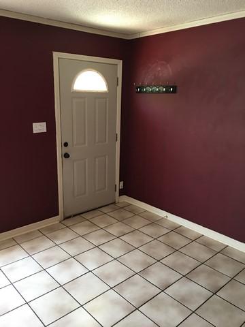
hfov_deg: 48.2
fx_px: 274
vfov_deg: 61.7
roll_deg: -0.4
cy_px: 164
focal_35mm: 29
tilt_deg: -11.6
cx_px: 122
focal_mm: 4.15
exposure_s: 1/15
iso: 80
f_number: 2.2
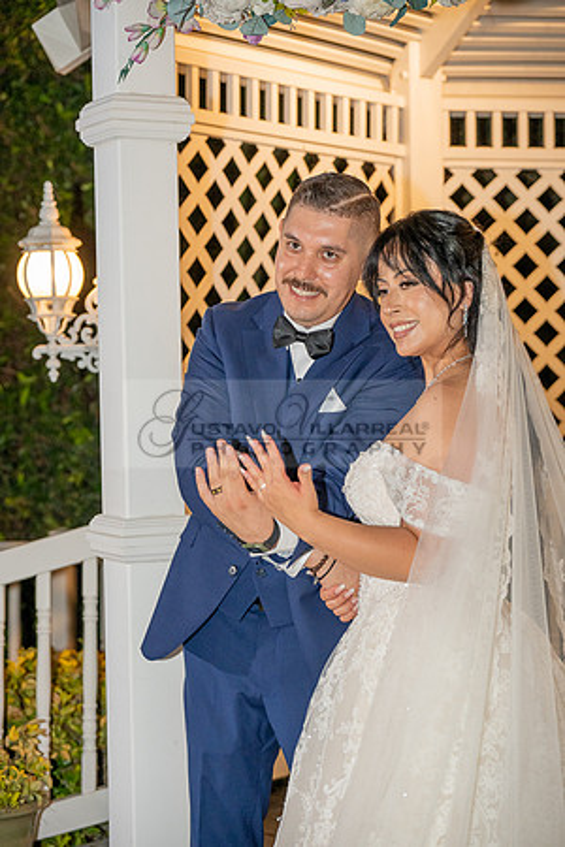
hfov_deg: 19.5
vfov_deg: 28.8
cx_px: 282
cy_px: 424
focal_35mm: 70
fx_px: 1648
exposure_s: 1/200
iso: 1600
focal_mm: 70
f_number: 4
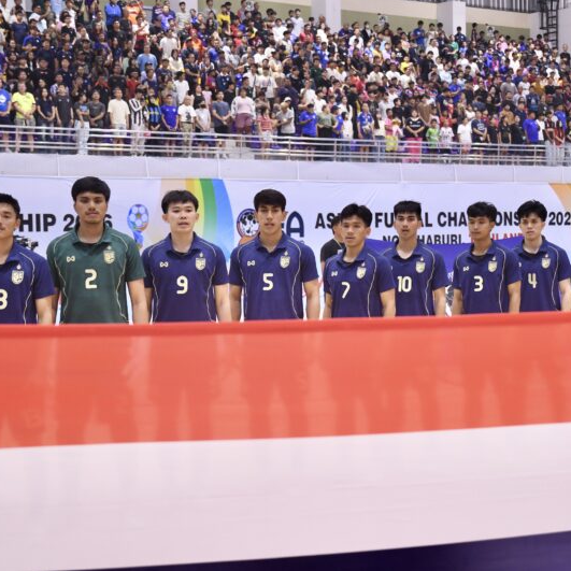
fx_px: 1362
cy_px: 286
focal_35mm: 73
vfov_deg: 23.7
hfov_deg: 23.6
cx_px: 368
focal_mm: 38
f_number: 3.3
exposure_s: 1/125
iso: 1250
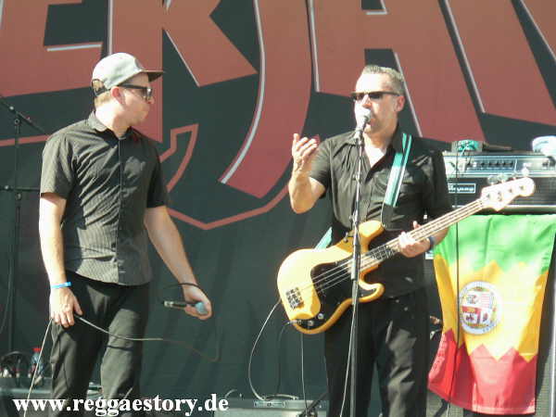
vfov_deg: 6.2
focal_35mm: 241
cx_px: 278
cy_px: 208
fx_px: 3871
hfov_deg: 8.2
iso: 64
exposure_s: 1/100
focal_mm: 41.3
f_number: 3.3
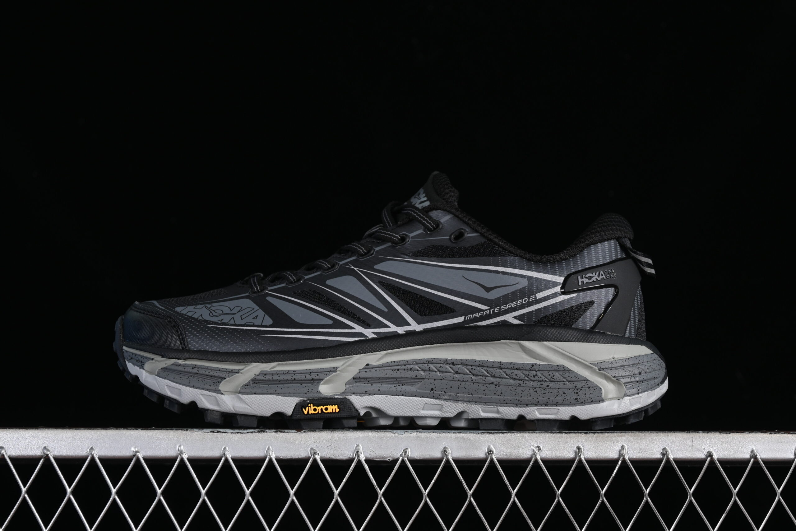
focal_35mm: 75
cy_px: 266
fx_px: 1658
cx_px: 398
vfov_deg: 18.2
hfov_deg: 27.0
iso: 160
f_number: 6.3
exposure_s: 1/60
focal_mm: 50
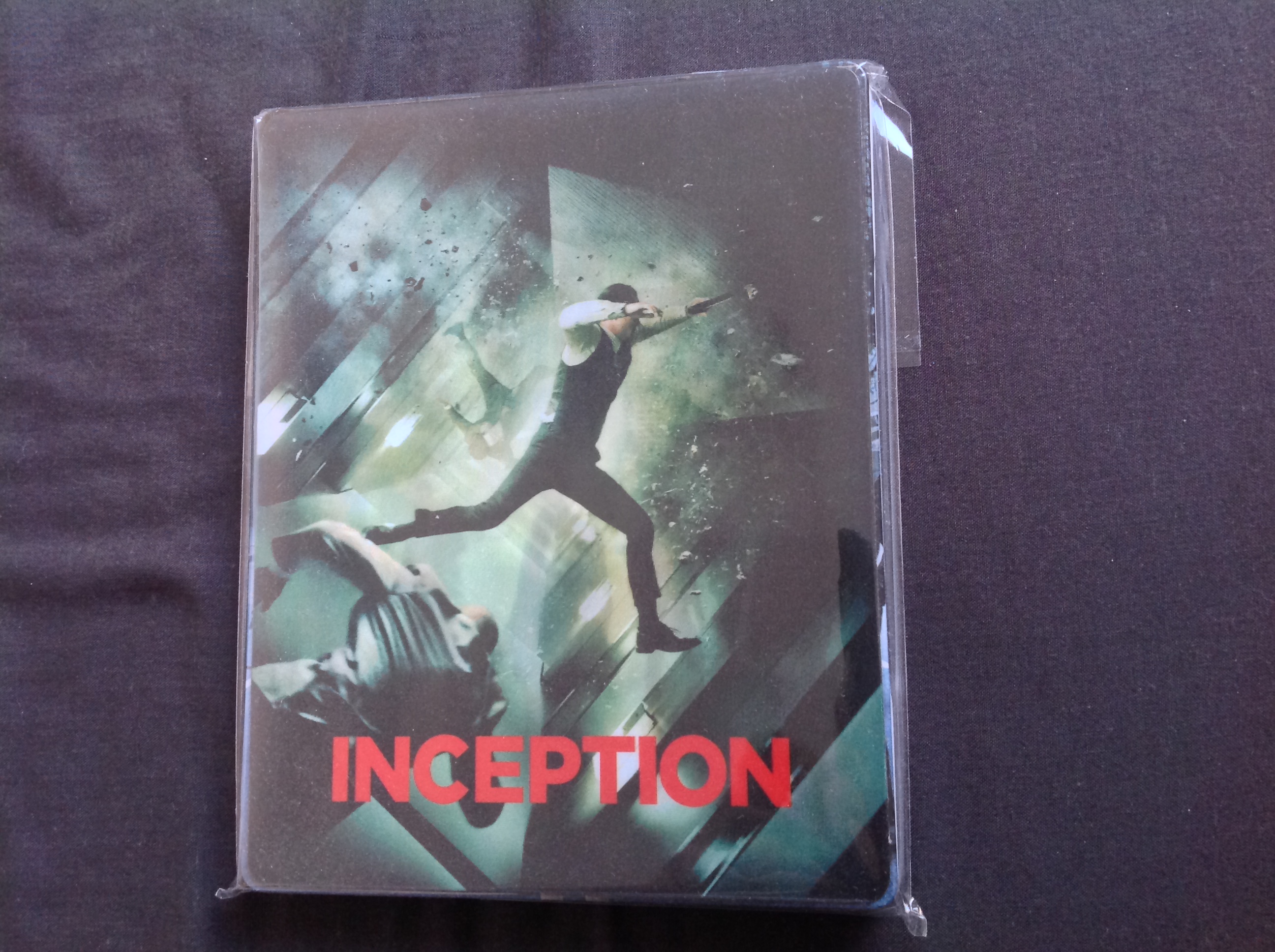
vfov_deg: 40.6
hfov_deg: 52.7
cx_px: 638
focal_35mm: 35
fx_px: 1287
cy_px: 476
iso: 160
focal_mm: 4.28
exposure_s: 1/15
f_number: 2.4
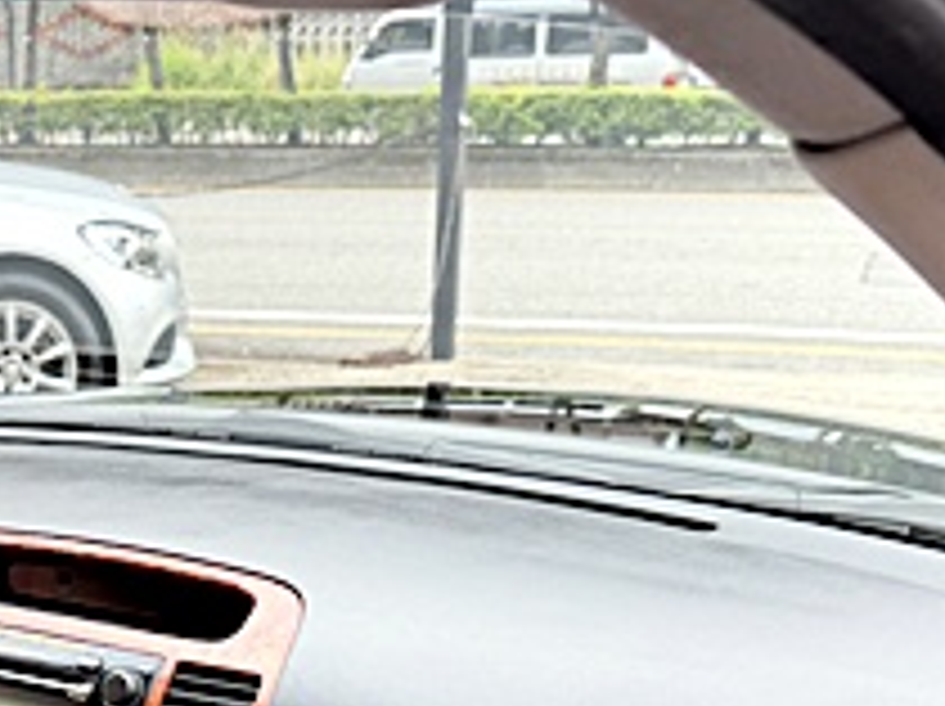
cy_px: 778
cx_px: 209
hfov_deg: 31.0
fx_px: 1663
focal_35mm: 61
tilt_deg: -23.6
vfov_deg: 22.6
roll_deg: +1.1
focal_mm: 6.76
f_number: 1.78
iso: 64
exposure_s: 1/121
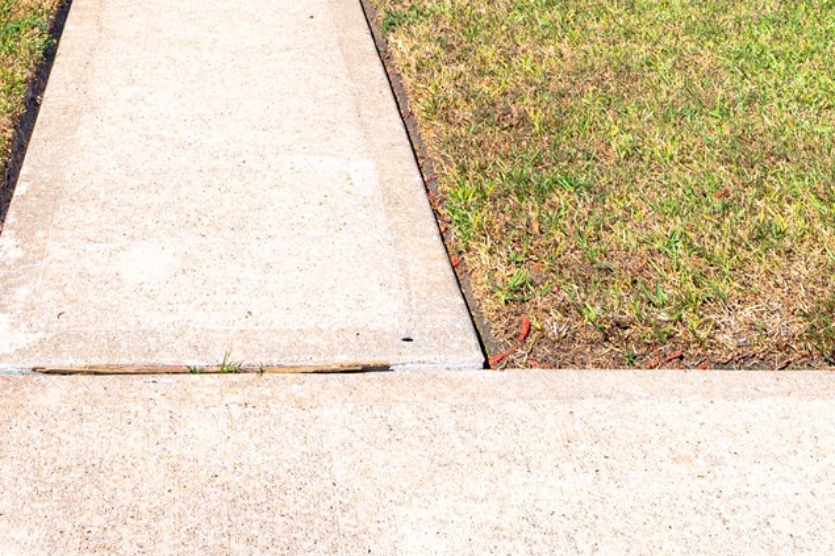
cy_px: -360
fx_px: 1507
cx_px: 208
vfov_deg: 17.9
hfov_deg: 30.4
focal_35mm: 65
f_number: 13
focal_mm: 19
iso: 125
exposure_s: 1/125
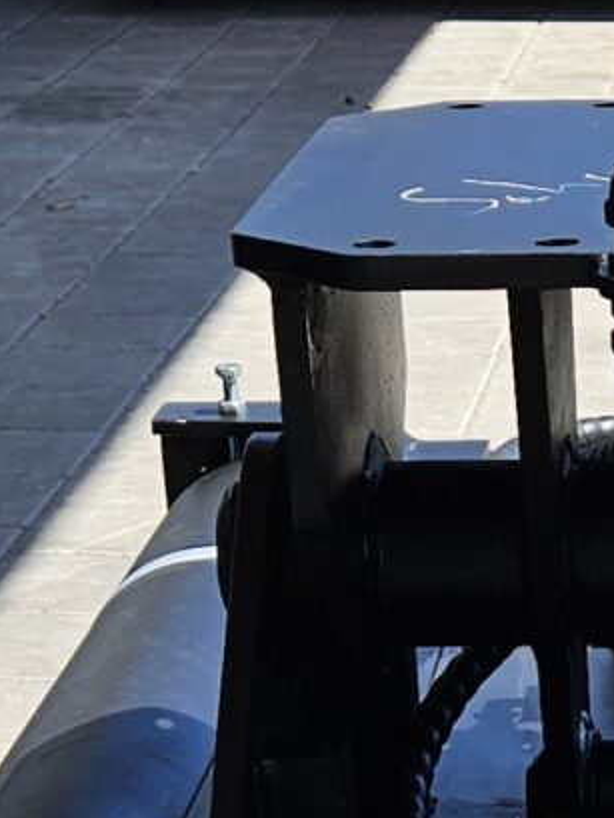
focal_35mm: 144
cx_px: 890
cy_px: 1190
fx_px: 3404
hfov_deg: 10.0
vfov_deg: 13.0
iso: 25
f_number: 1.8
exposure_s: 1/1157
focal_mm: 5.4
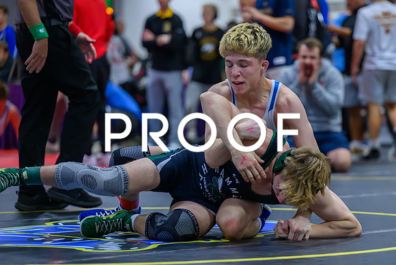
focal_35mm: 158
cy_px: 134
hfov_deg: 13.0
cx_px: 238
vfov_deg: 8.7
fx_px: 1738
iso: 12800
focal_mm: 130
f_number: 2.8
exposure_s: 1/800
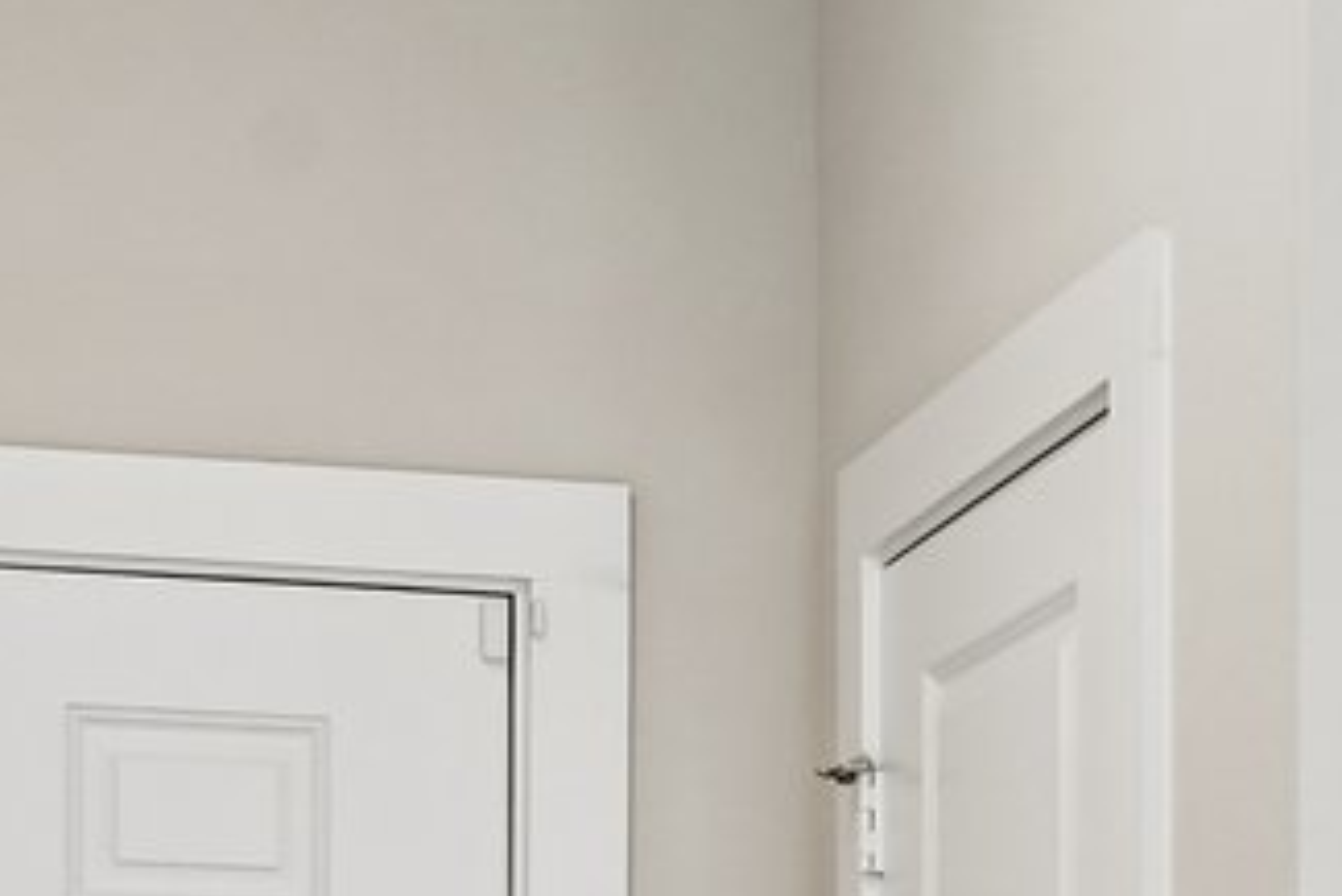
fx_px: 4699
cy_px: 1406
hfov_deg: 15.9
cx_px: 1379
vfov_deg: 10.5
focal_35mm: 126
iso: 400
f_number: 8
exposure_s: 1/30
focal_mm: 20
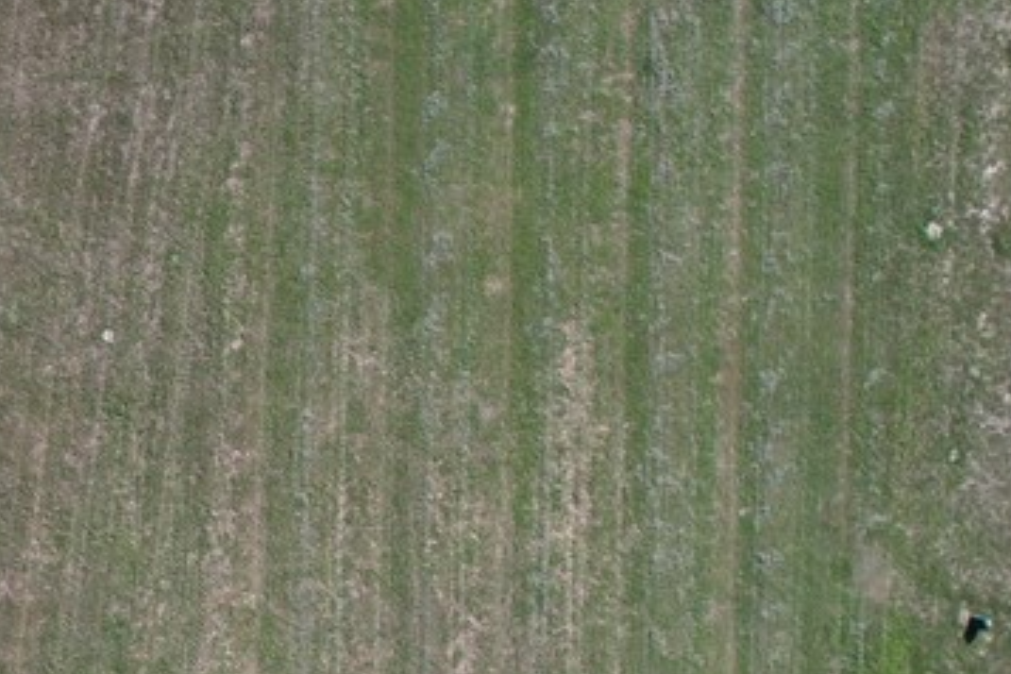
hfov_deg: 24.0
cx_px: -487
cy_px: 507
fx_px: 1881
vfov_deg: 20.2
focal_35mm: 67
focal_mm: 8.38
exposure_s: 1/1250
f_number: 2.8
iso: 110
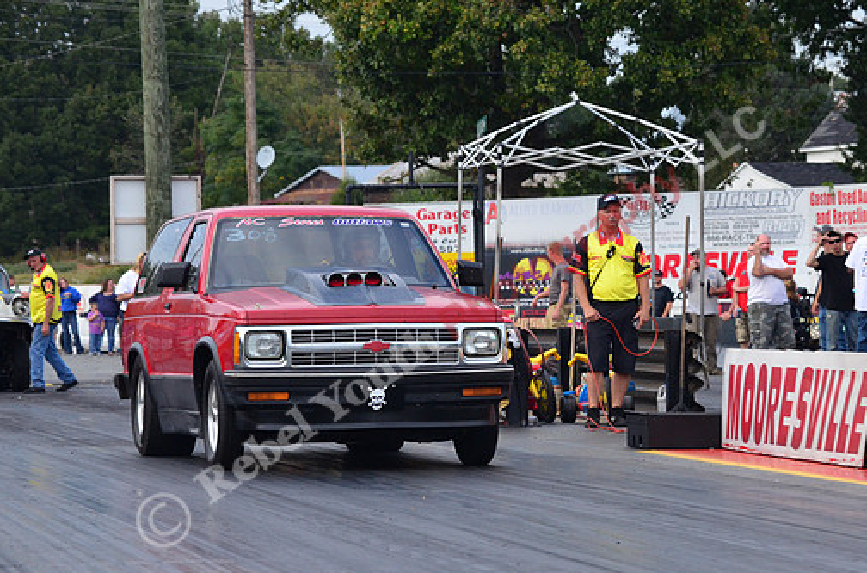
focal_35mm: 190
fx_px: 4563
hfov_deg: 10.9
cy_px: 325
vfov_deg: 7.2
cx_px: 470
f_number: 7.1
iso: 1000
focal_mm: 110
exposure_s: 1/800
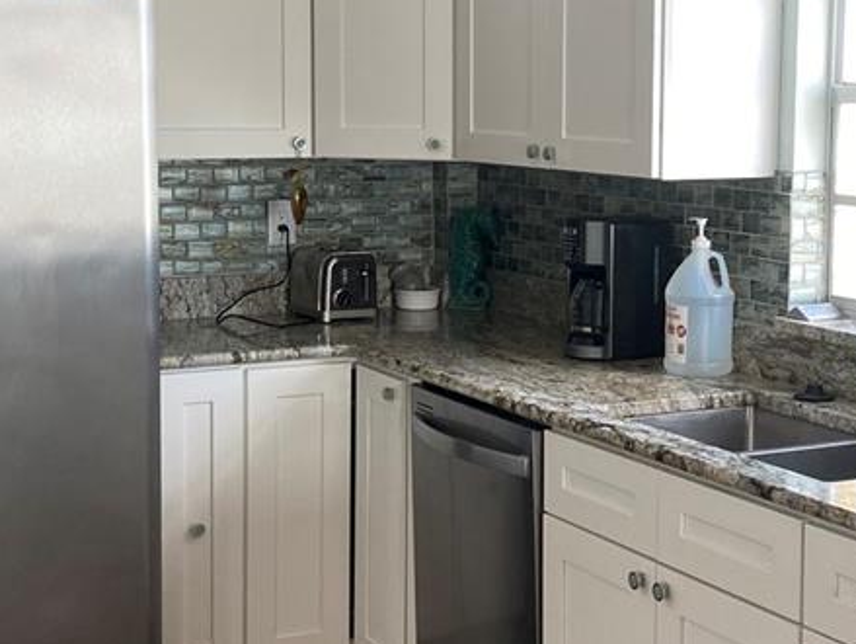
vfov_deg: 20.7
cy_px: 248
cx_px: 499
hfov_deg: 27.3
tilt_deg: -7.4
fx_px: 1757
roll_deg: -1.5
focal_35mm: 71
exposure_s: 1/120
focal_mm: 4.25
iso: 64
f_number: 1.8
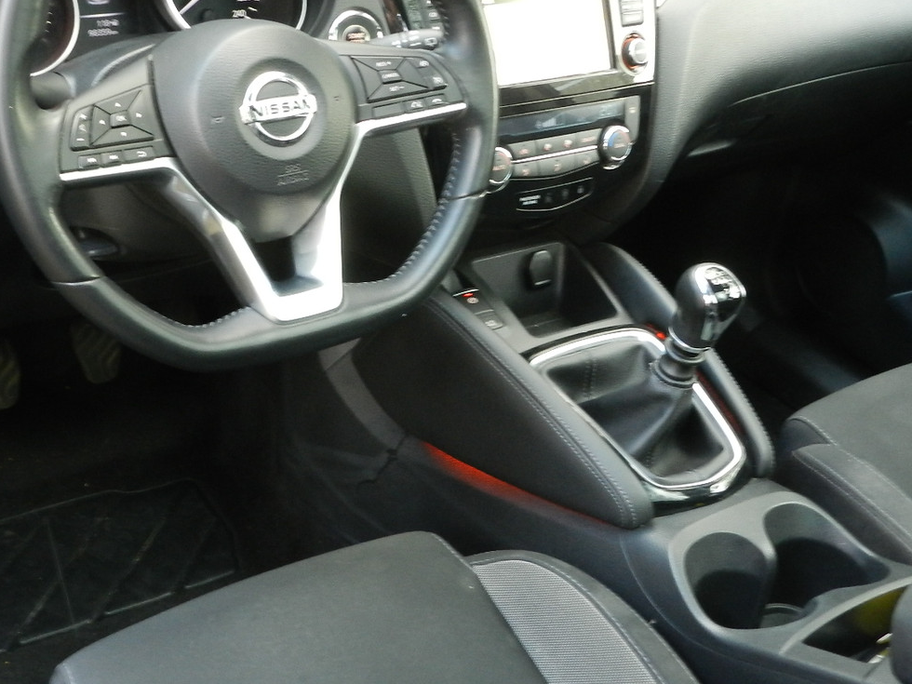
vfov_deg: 30.9
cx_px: 354
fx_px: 1238
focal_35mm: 47
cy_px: 308
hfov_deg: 40.2
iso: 400
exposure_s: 1/6
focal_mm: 5.6
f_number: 3.7
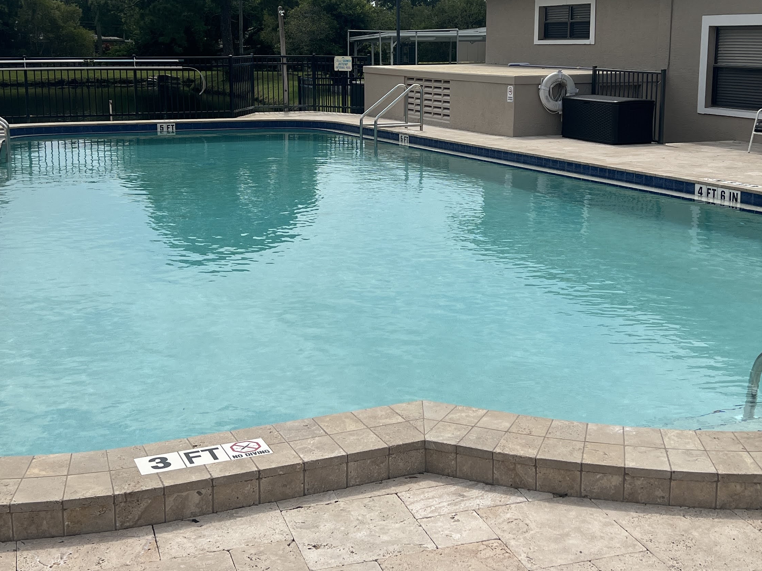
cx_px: 403
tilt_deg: -9.1
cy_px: 203
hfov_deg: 40.4
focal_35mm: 47
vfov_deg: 30.7
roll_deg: -0.5
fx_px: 1035
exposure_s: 1/10309
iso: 50
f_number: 1.5
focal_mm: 5.7
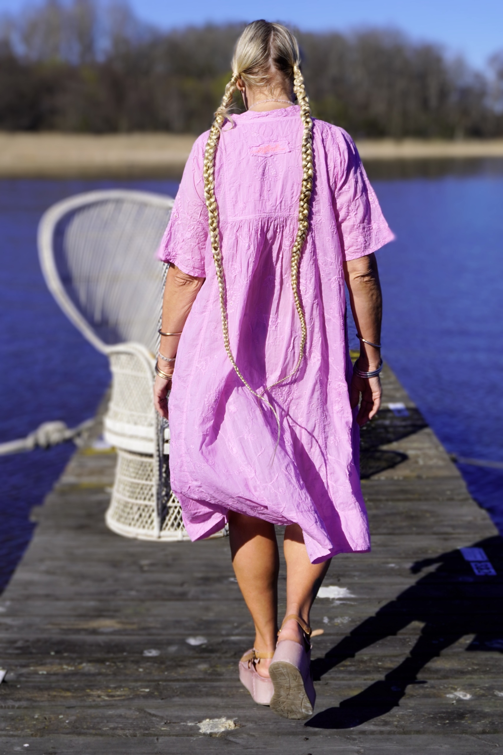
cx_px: 252
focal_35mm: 44
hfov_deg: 30.9
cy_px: 378
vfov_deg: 45.0
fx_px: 911
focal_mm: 29
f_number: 5.6
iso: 100
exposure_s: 1/1250
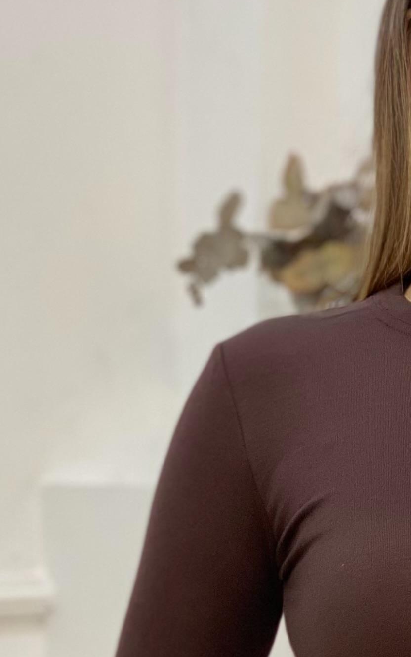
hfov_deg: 7.8
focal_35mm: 167
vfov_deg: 12.5
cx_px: 454
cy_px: 413
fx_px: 2993
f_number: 2
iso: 100
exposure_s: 1/100
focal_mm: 6
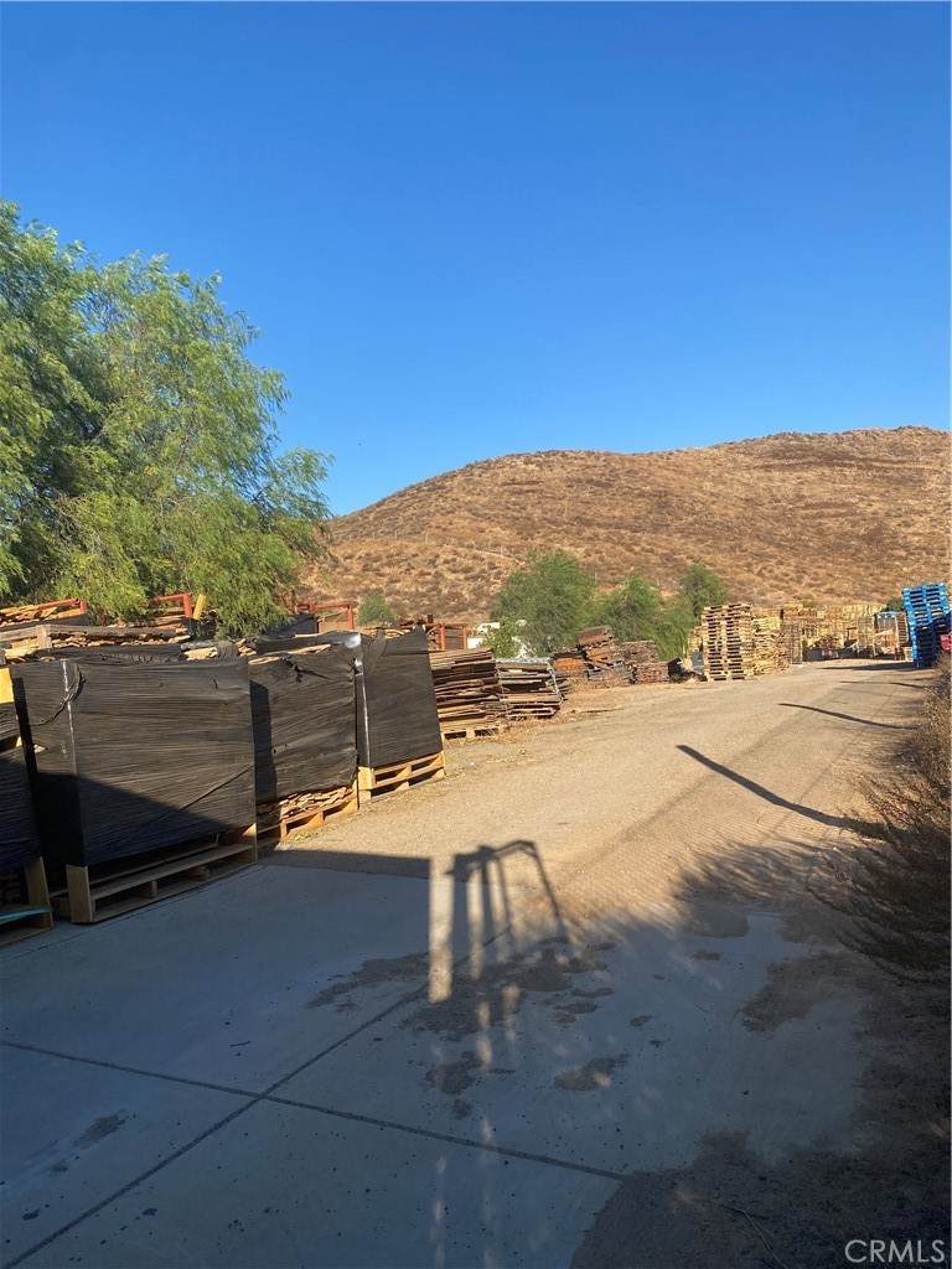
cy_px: 634
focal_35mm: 26
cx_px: 476
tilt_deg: +0.9
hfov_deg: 53.1
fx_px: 953
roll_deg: +2.7
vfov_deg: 67.3
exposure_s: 1/1961
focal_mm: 4.25
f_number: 1.8
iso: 32
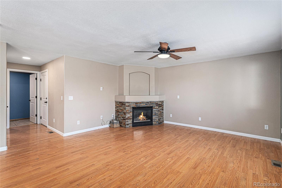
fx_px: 133
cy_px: 94
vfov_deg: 70.4
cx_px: 141
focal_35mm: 17
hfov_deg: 93.3
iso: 500
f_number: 8
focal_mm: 17
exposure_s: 1/200
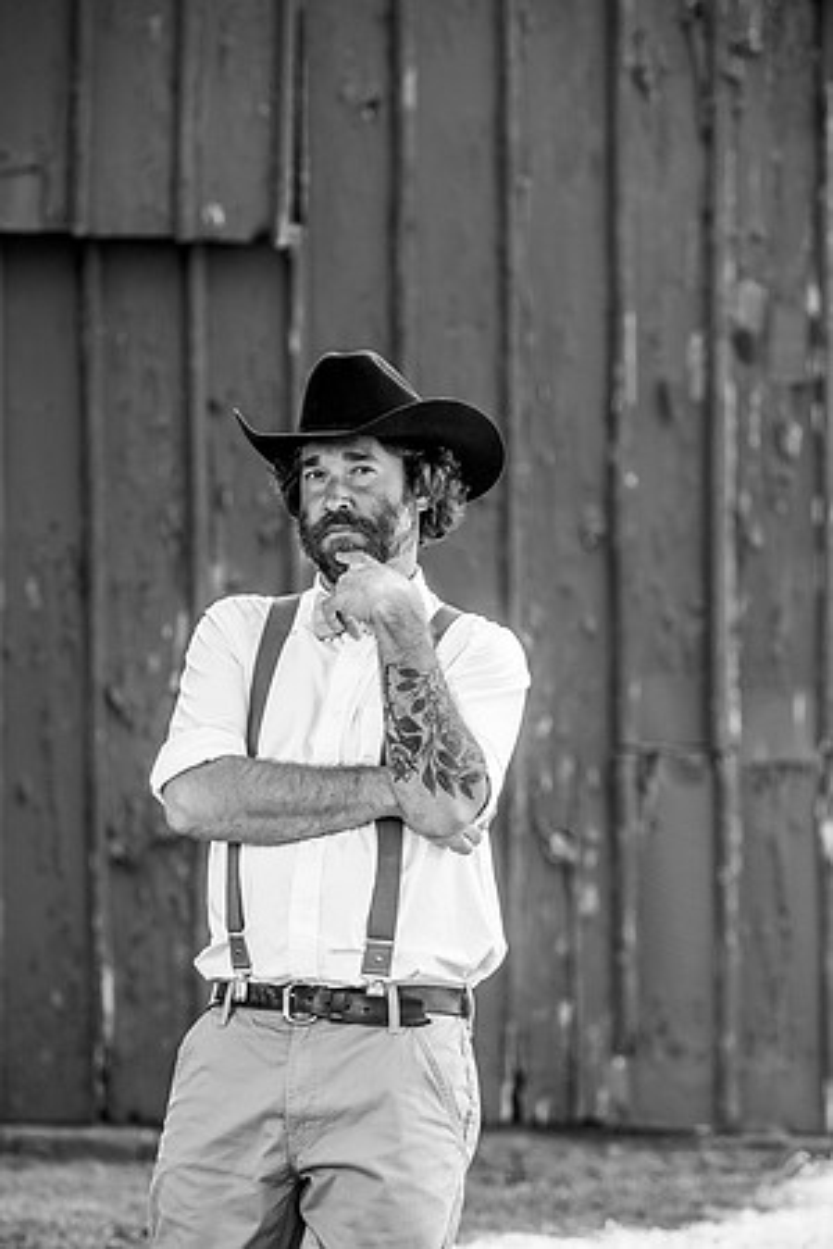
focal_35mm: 155
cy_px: 624
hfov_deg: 8.9
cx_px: 416
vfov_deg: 13.2
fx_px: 5379
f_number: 5.6
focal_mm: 155
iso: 400
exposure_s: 1/400
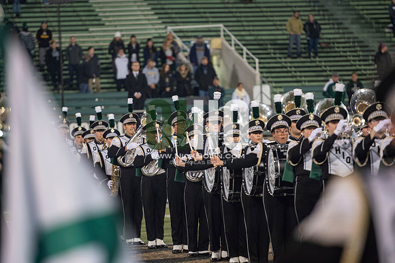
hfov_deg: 10.3
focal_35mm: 200
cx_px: 198
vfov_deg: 6.9
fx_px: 2193
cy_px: 132
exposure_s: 1/500
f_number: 2.8
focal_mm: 200
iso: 1000
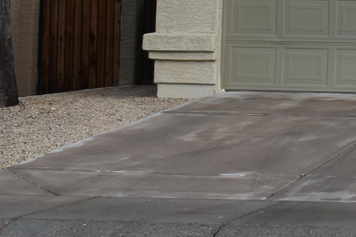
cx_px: 687
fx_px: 1503
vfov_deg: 8.8
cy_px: -125
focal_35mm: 152
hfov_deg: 12.1
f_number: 8
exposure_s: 1/250
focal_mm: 25
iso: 200
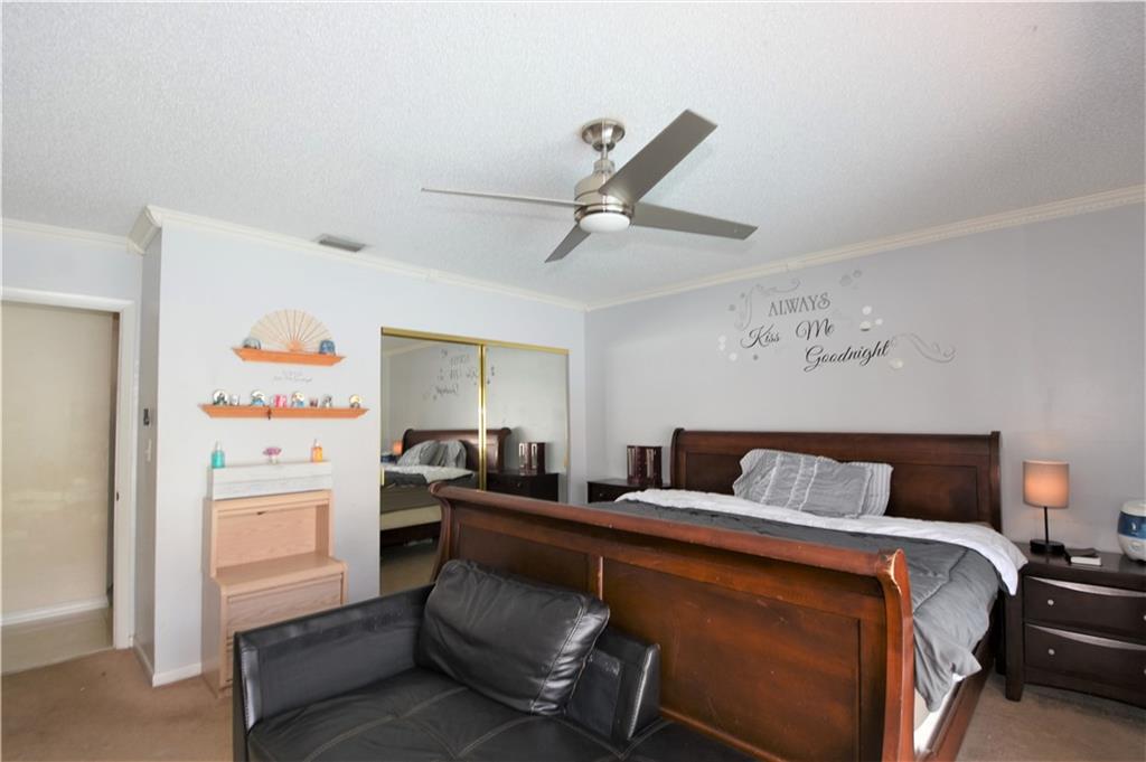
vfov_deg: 77.2
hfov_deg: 100.4
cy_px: 381
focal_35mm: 15
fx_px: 477
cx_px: 573
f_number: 5
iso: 200
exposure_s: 1/80
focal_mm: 10
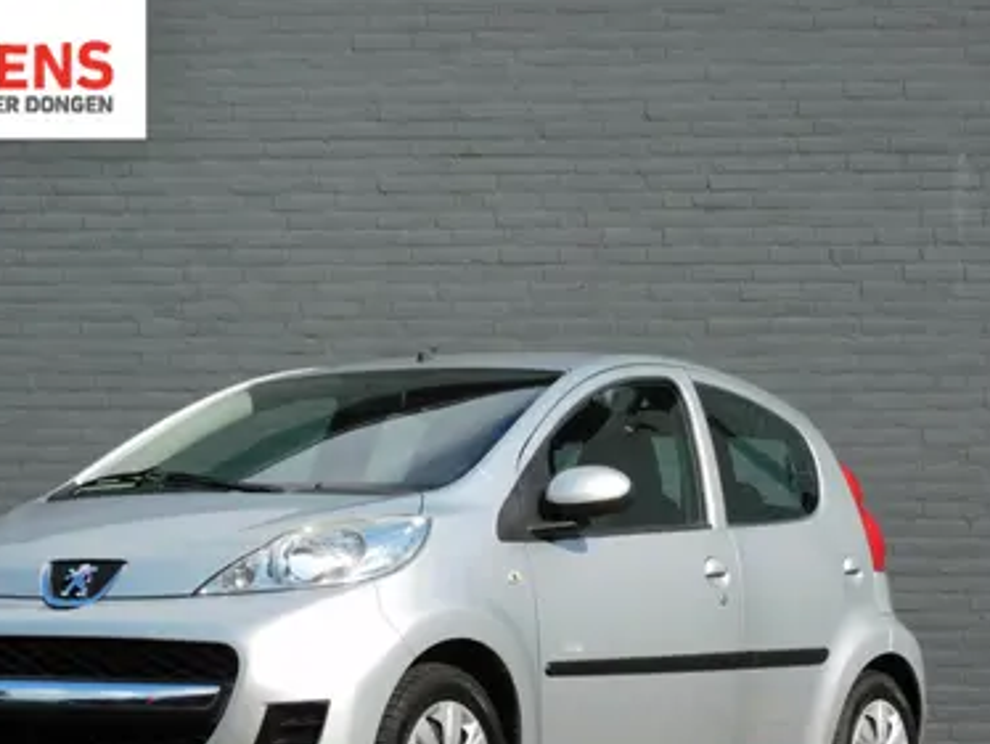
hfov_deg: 18.0
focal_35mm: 109
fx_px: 3119
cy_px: 471
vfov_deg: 13.6
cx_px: 386
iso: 125
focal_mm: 15.2
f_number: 4.5
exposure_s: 1/500
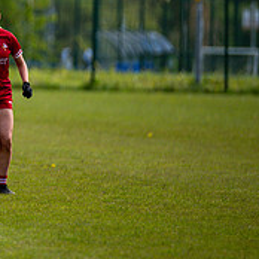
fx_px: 7204
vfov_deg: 2.1
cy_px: 47
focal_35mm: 851
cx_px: -140
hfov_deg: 2.1
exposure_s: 1/6400
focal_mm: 300
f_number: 2.8
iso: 500
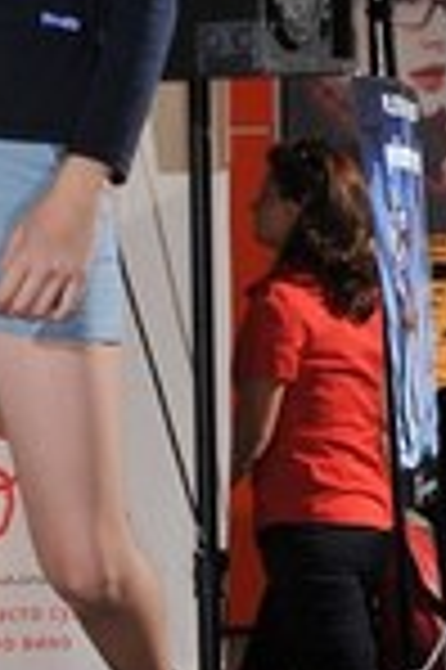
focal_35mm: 157
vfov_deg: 13.1
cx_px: -72
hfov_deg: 8.6
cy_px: 207
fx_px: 2924
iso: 1000
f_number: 5.6
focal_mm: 45
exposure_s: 1/60
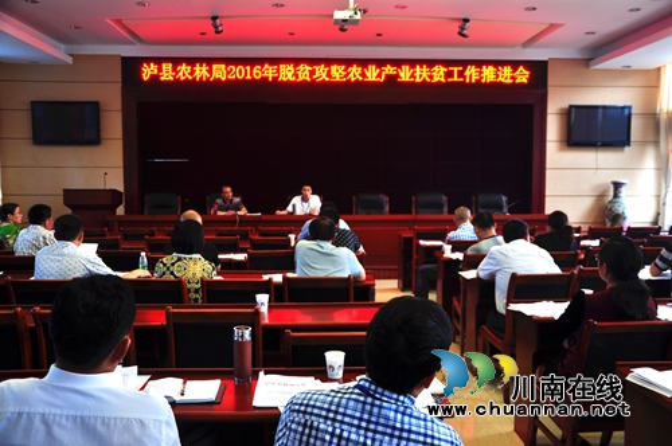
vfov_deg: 39.9
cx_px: 336
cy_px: 223
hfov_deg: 57.3
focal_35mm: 33
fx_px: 615
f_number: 3.8
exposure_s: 1/30
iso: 200
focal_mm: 22
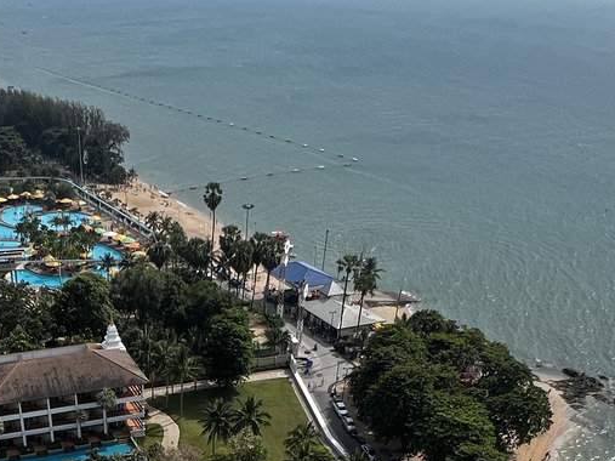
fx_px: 728
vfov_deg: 29.2
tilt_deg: -39.0
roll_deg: +0.4
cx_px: 178
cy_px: 581
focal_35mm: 41
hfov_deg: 44.7
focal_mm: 1.57
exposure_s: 1/1233
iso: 32
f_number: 1.8
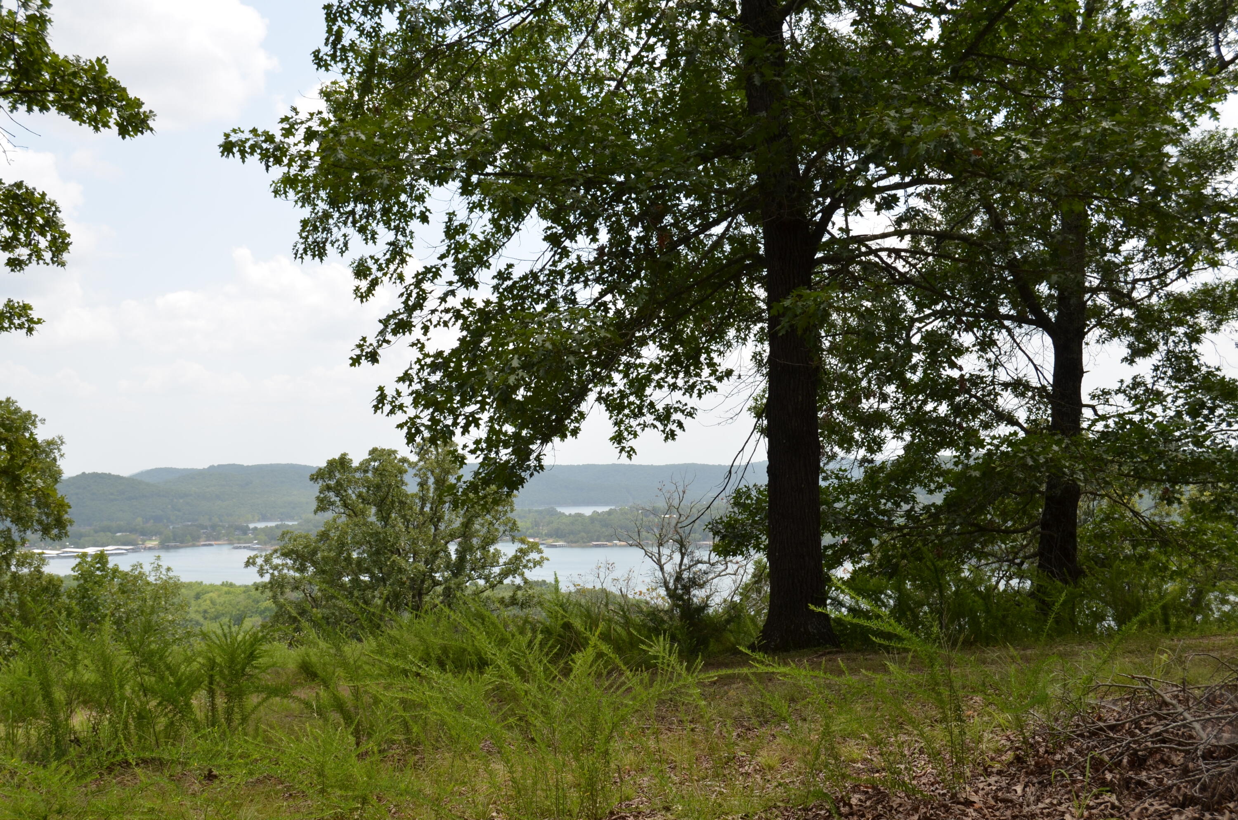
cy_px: 410
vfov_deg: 29.7
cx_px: 619
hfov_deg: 43.7
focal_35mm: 45
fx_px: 1544
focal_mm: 30
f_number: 8
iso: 140
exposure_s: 1/250
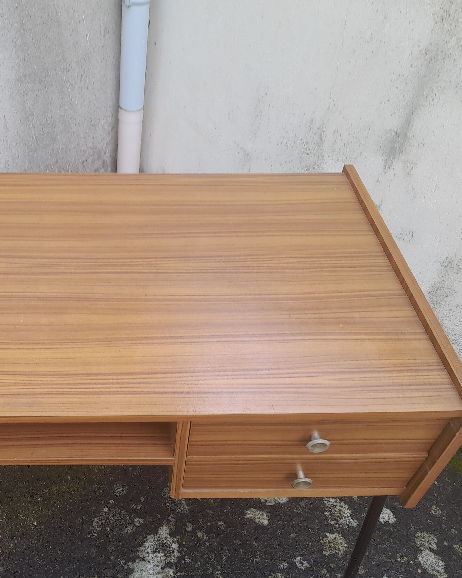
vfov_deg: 54.2
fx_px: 564
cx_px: 123
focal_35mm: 33
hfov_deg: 43.3
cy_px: 285
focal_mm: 4.6
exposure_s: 1/50
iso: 20
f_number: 2
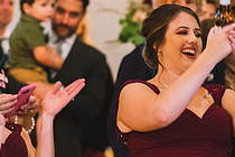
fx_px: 2291
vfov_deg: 3.9
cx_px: 20
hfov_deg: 5.9
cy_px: 146
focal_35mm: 351
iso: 2500
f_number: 2
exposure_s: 1/60
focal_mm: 85
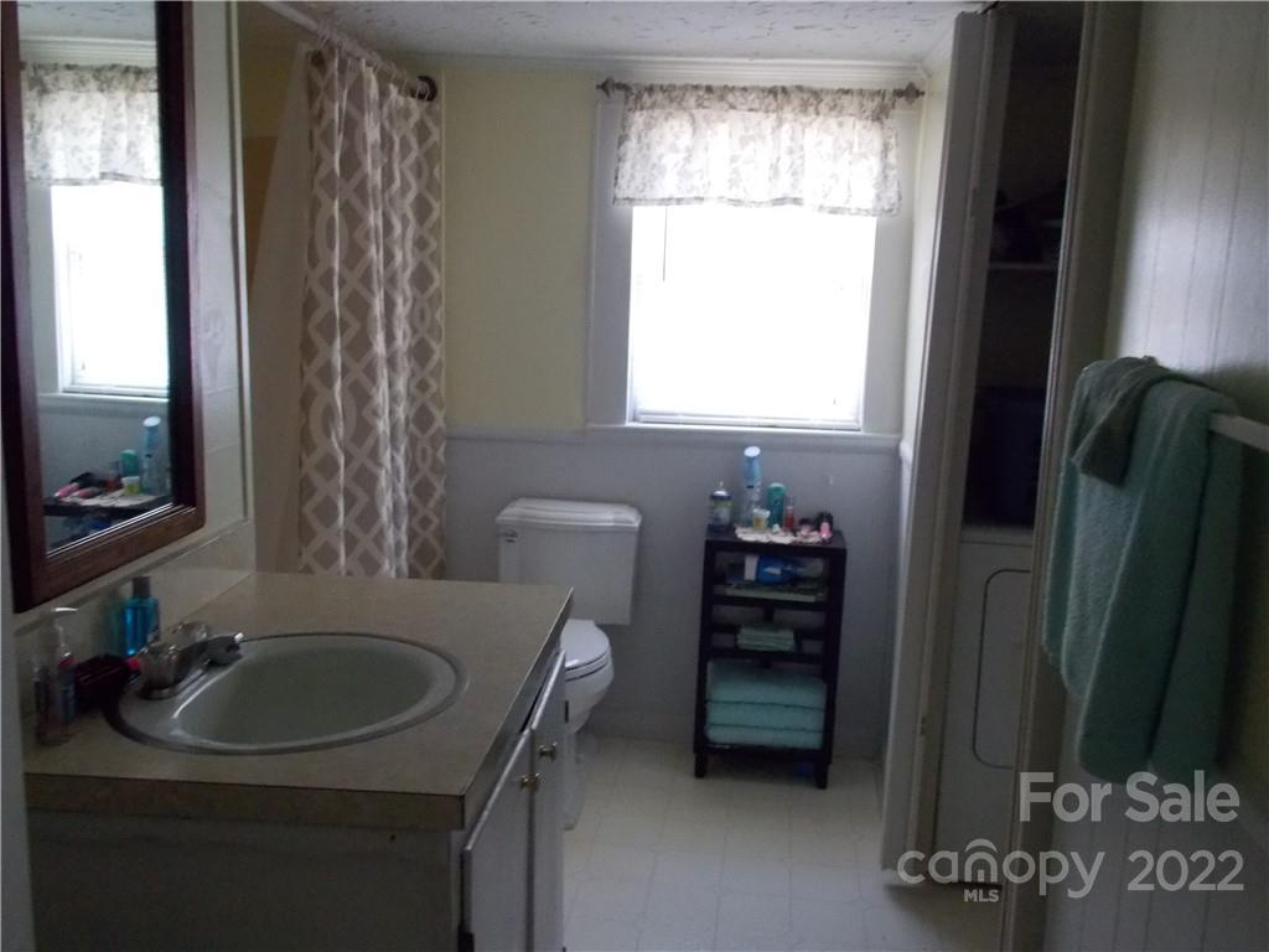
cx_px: 634
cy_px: 476
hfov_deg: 60.0
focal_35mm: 30
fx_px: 1100
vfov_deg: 46.8
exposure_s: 1/25
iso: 400
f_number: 3.3
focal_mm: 5.3
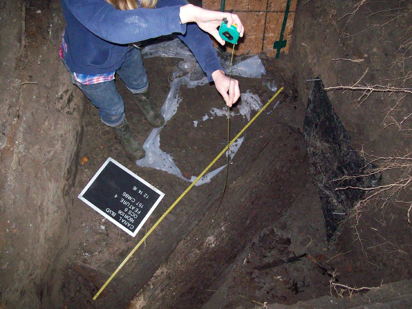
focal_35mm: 36
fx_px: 428
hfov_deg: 51.4
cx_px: 206
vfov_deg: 39.7
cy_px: 154
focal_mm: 6
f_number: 2.7
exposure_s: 1/64
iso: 200
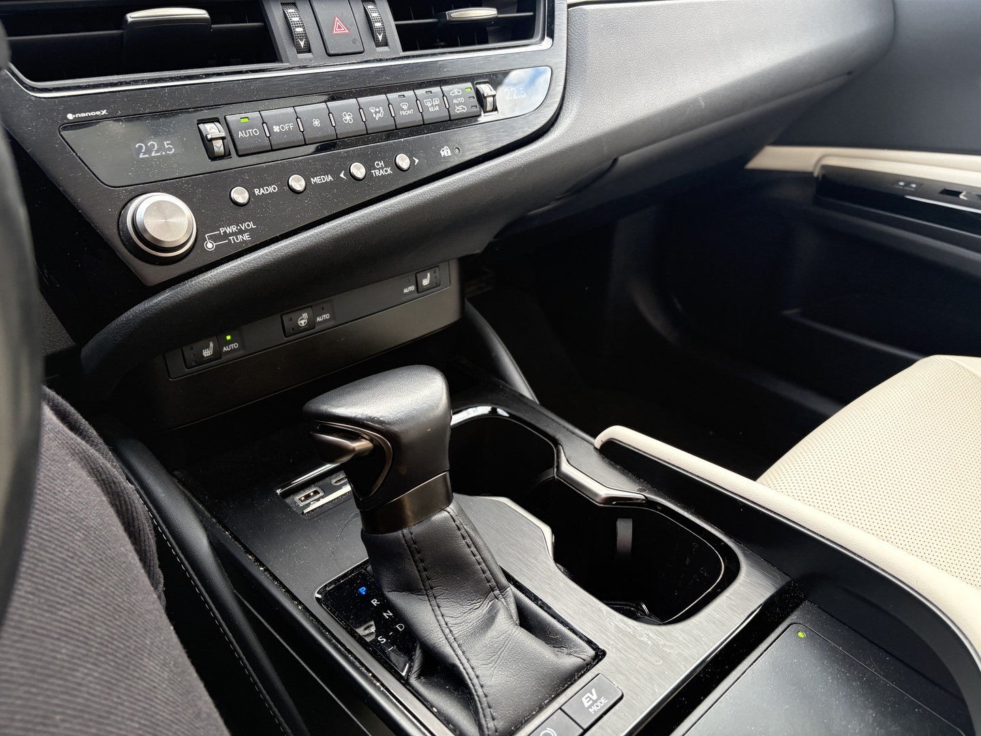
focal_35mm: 26
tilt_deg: -29.1
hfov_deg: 67.3
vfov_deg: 53.1
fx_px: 737
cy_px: 368
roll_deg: +0.1
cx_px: 490
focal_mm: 5.96
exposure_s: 1/152
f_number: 1.6
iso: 125
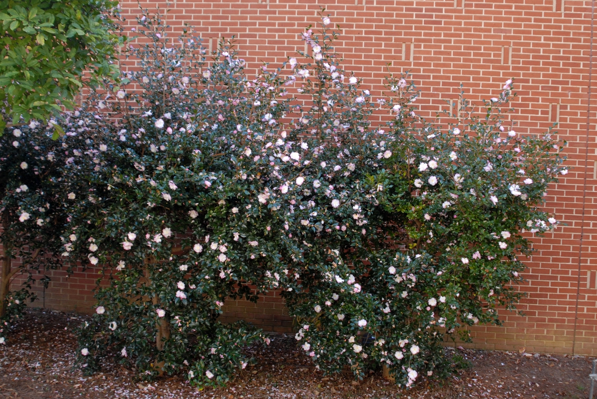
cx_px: 298
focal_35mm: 42
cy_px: 200
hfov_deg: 46.4
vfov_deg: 32.0
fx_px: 697
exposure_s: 1/80
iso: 400
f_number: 4.5
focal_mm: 28
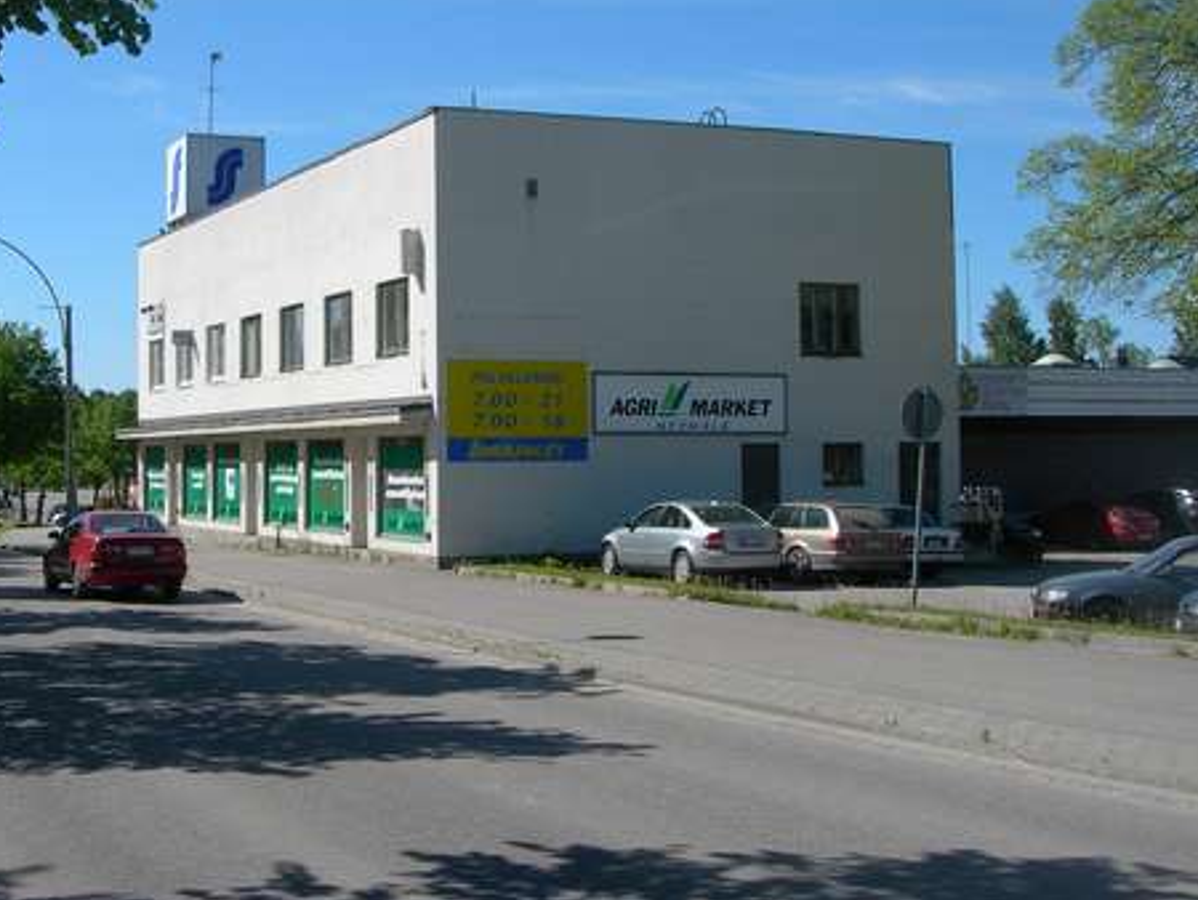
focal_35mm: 54
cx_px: 410
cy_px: 320
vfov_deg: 26.9
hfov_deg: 35.2
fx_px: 1870
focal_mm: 7.8
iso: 50
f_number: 4.8
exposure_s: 1/610
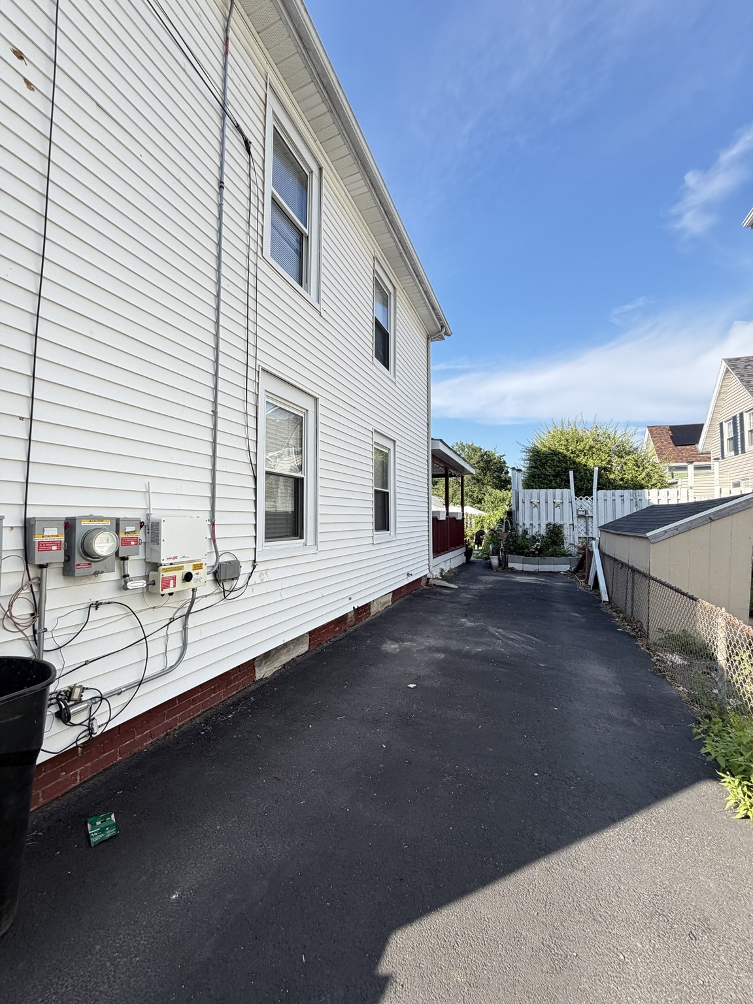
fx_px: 406
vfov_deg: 102.1
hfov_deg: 85.7
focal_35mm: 14
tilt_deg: +2.7
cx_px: 376
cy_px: 502
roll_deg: -0.2
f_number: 2.2
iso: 40
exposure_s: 1/506
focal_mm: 2.22
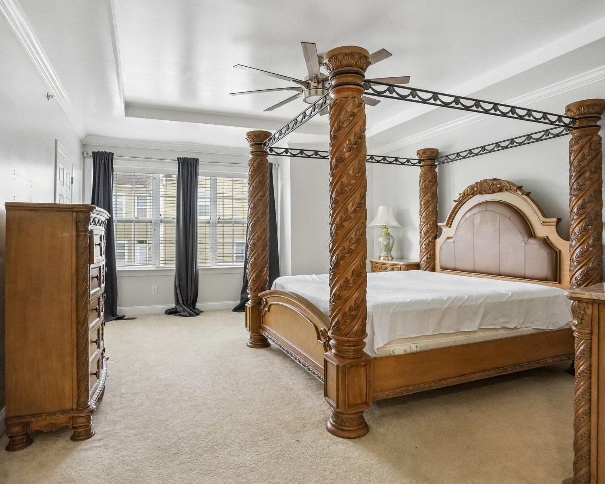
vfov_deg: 68.1
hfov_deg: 80.3
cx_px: 285
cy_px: 245
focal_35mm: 20
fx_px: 358
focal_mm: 17
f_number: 5
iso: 3200
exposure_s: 1/250
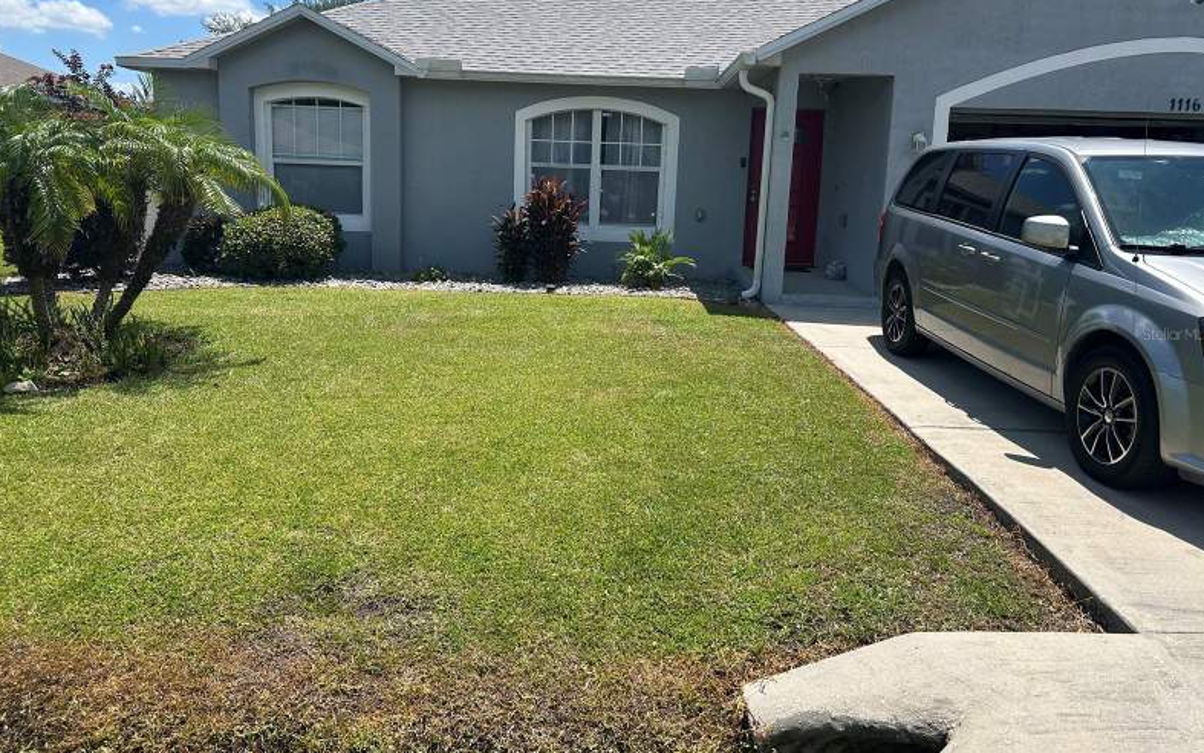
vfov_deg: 44.5
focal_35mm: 28
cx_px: 603
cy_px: 334
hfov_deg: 66.5
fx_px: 919
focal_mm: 5.7
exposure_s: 1/3356
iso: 50
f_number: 1.5
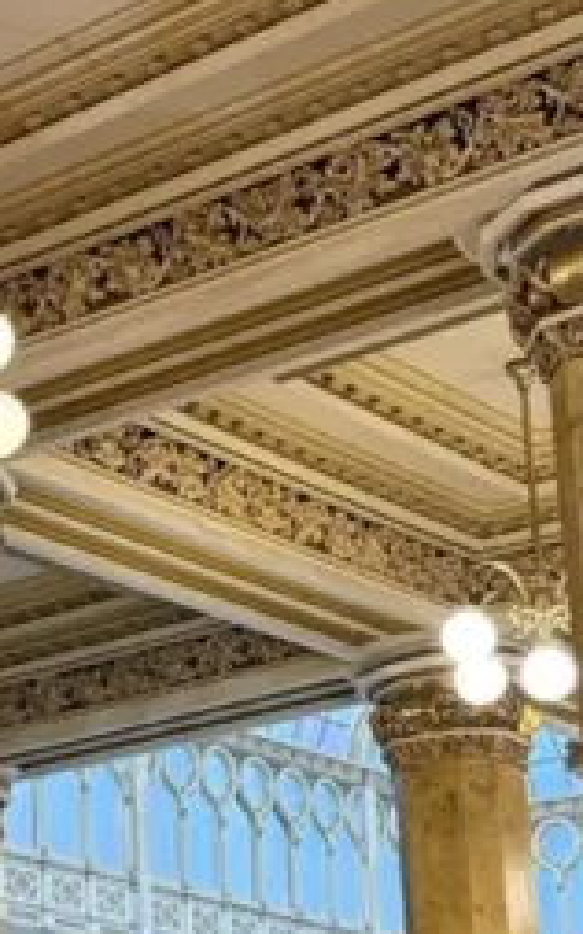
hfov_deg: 12.5
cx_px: -4
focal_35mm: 103
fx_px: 2620
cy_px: 635
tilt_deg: +16.9
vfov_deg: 20.1
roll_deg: +1.0
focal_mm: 6.76
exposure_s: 1/60
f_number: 1.78
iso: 320
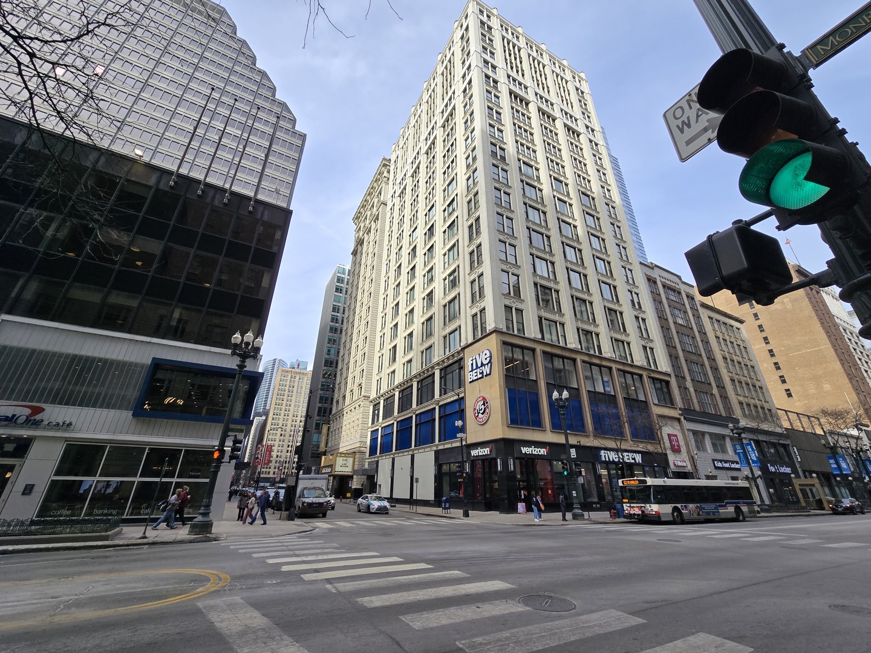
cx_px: 436
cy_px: 326
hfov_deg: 106.2
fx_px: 327
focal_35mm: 13
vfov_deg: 89.9
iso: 50
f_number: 2.2
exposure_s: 1/1111
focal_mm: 2.2
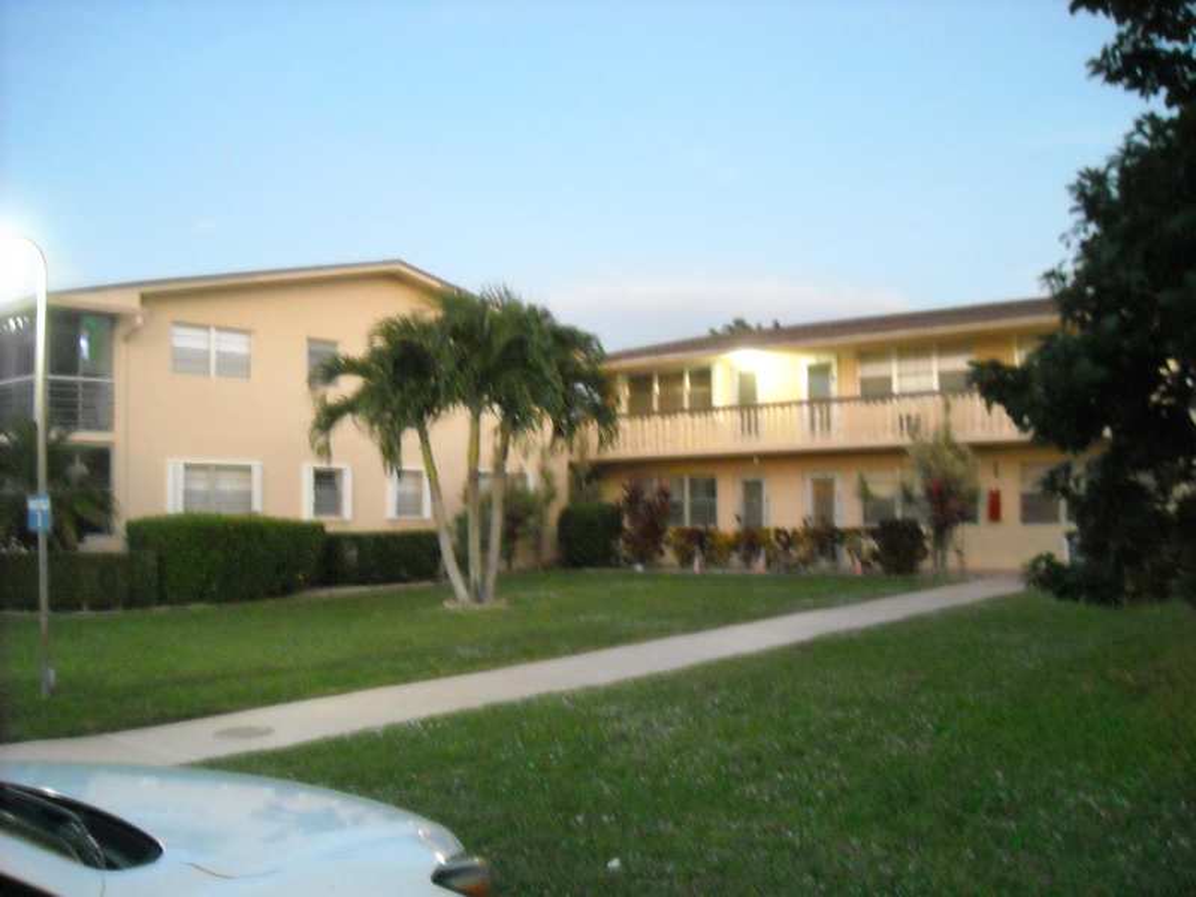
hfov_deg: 52.6
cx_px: 598
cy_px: 448
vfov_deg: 40.7
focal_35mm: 35
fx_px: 1209
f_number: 2.8
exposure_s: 1/7
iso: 800
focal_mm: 5.7
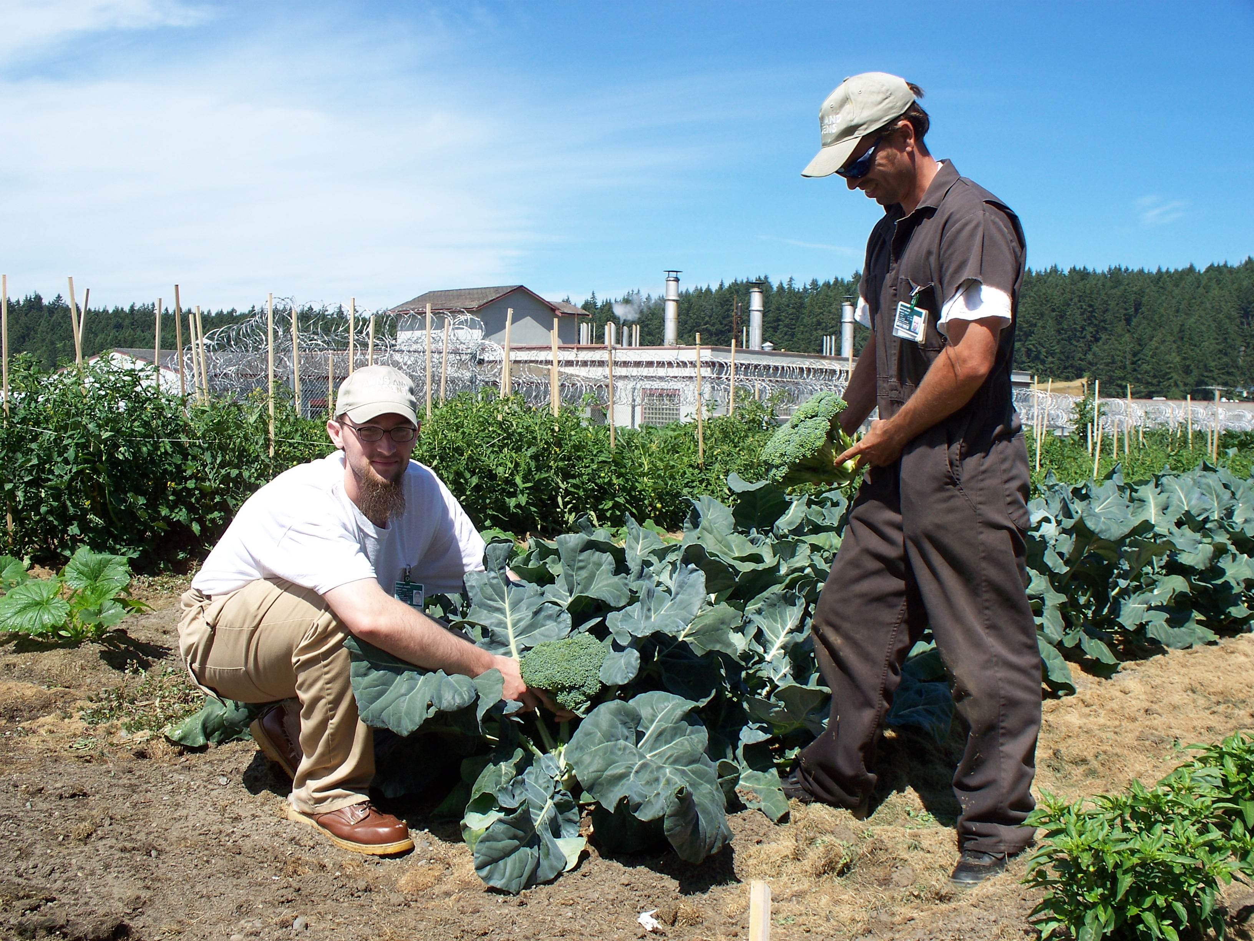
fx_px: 1304
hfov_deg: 51.4
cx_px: 627
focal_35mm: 36
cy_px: 470
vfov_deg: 39.7
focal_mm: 7.54
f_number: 5
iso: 80
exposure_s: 1/400
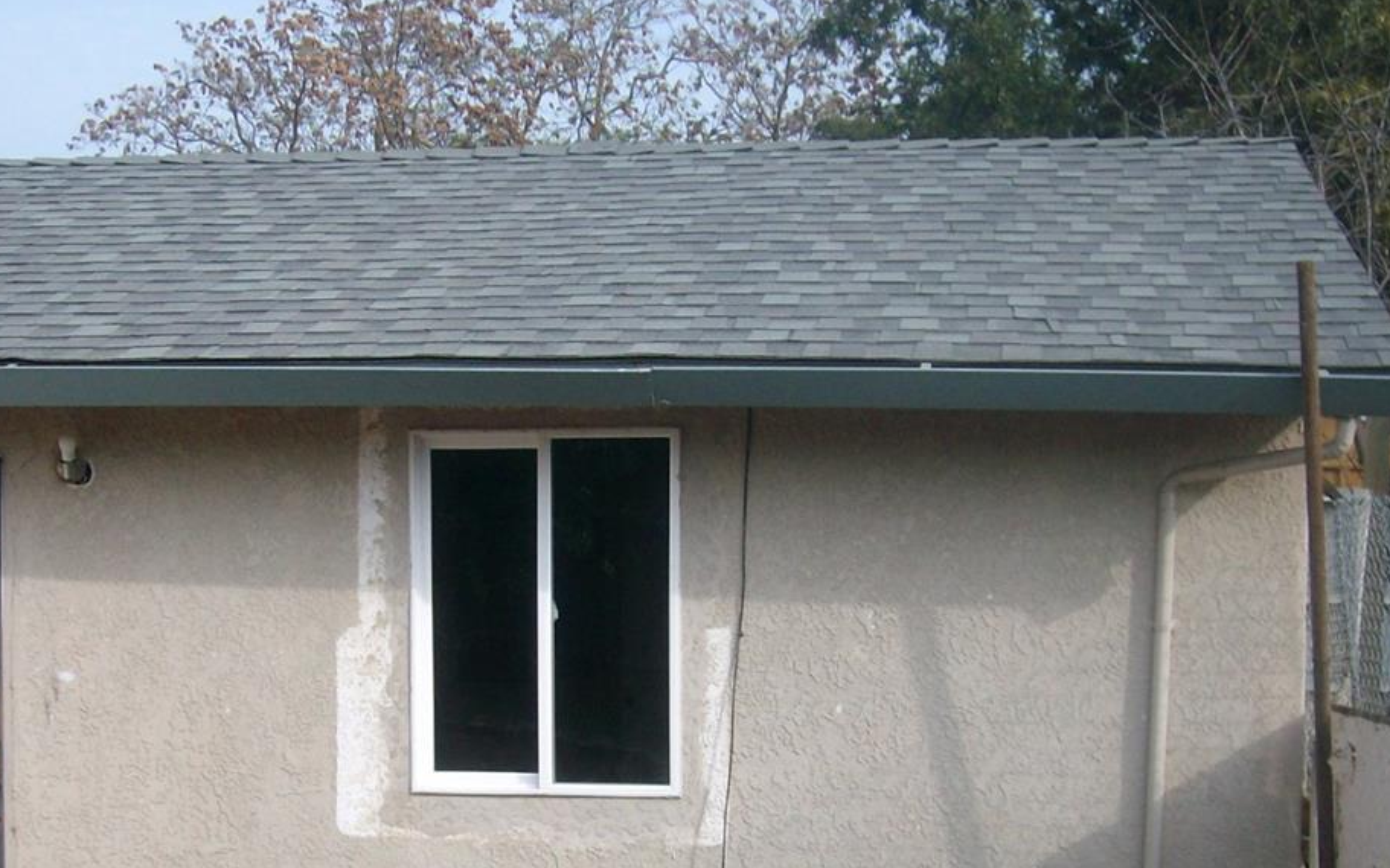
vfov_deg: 21.0
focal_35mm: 61
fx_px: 2311
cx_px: 614
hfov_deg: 33.4
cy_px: 704
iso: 80
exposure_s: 1/156
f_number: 7.2
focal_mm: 5.8
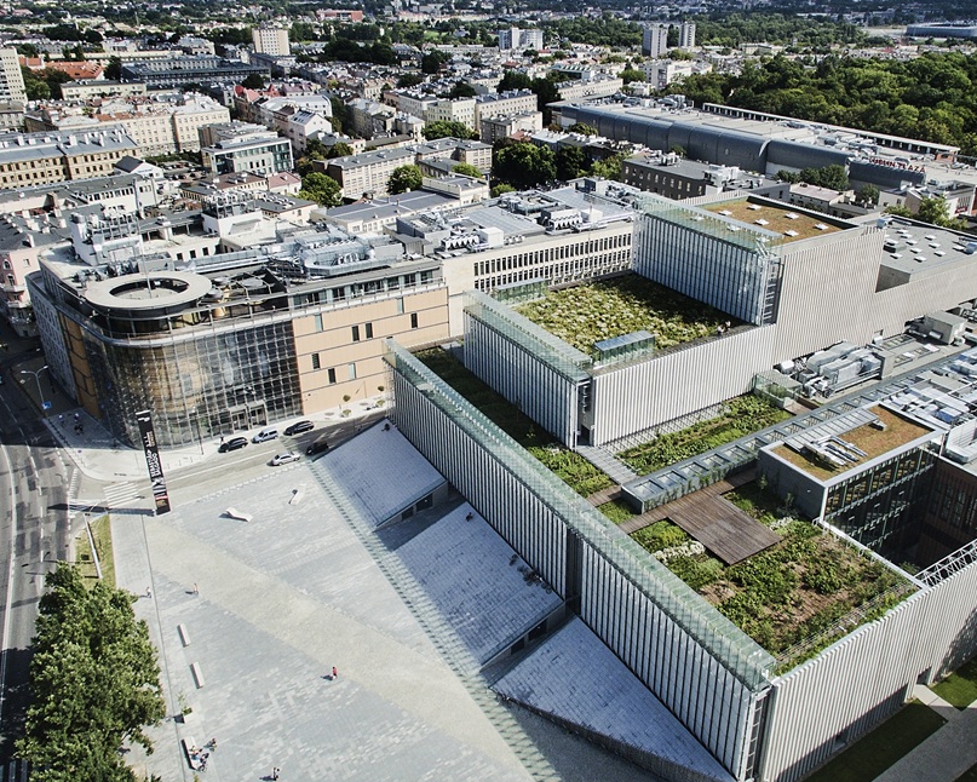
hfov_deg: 60.2
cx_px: 548
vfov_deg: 49.8
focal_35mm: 29
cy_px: 332
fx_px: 839
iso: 100
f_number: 2.8
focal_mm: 3.61
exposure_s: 1/200
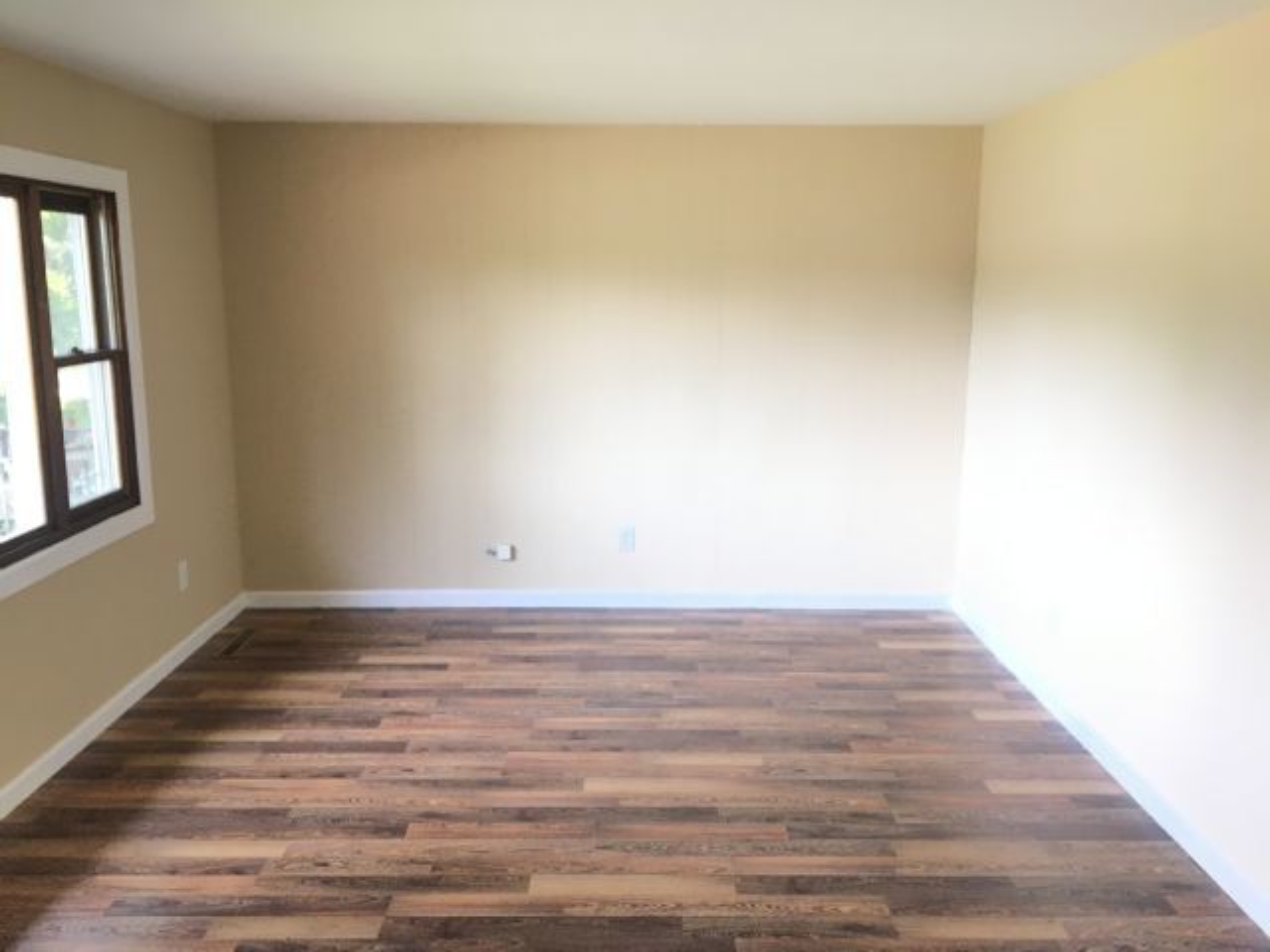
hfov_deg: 61.7
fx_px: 1064
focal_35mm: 29
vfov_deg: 48.2
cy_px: 476
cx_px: 635
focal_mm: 4.15
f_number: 2.2
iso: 40
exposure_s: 1/30
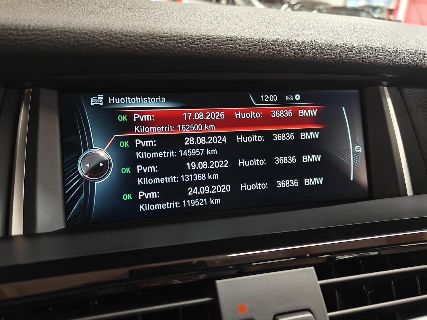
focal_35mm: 29
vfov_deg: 48.2
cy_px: 160
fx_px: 358
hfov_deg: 61.7
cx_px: 214
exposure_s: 1/40
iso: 160
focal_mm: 5.59
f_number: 1.8
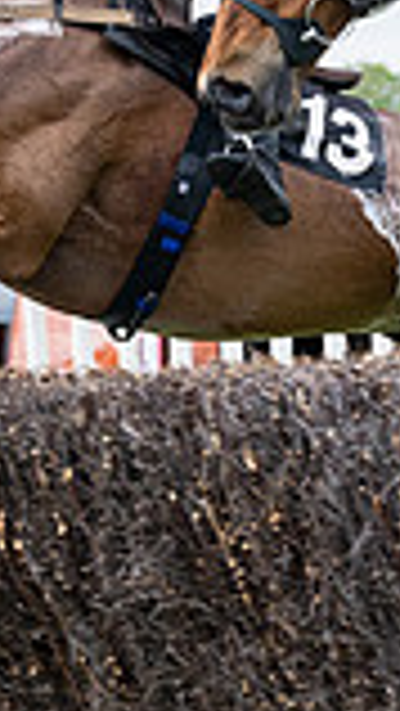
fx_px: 6800
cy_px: 211
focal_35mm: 361
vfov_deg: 6.0
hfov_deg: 3.4
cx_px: 663
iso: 400
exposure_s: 1/800
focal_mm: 70
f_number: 6.3
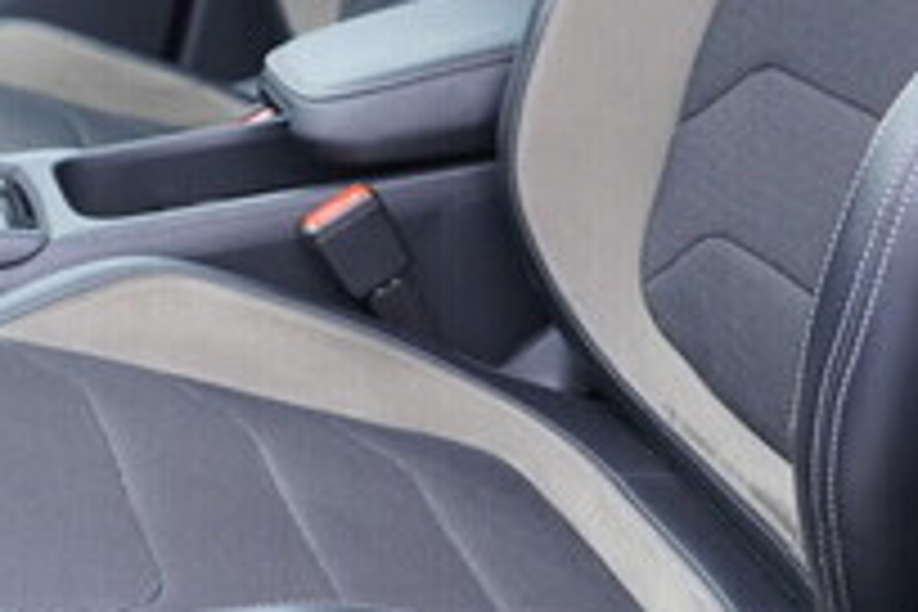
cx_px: 76
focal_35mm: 97
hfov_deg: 20.6
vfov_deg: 13.8
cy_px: -83
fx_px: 2473
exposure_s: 1/40
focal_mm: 24
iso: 400
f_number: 2.8
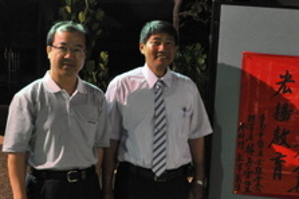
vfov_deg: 18.4
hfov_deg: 26.0
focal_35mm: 74
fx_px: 614
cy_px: 116
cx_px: 295
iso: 1600
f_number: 3.8
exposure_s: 1/15
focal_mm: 22
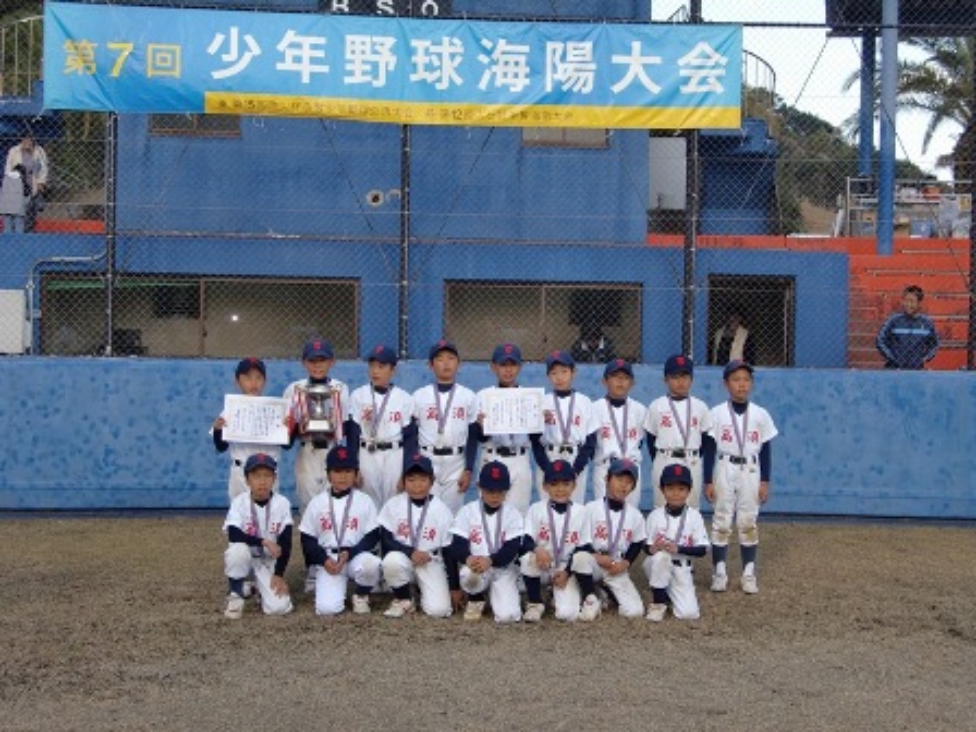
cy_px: 366
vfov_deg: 26.6
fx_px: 1551
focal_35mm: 55
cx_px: 488
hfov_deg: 34.9
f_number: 3.6
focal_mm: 9.8
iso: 64
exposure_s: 1/200
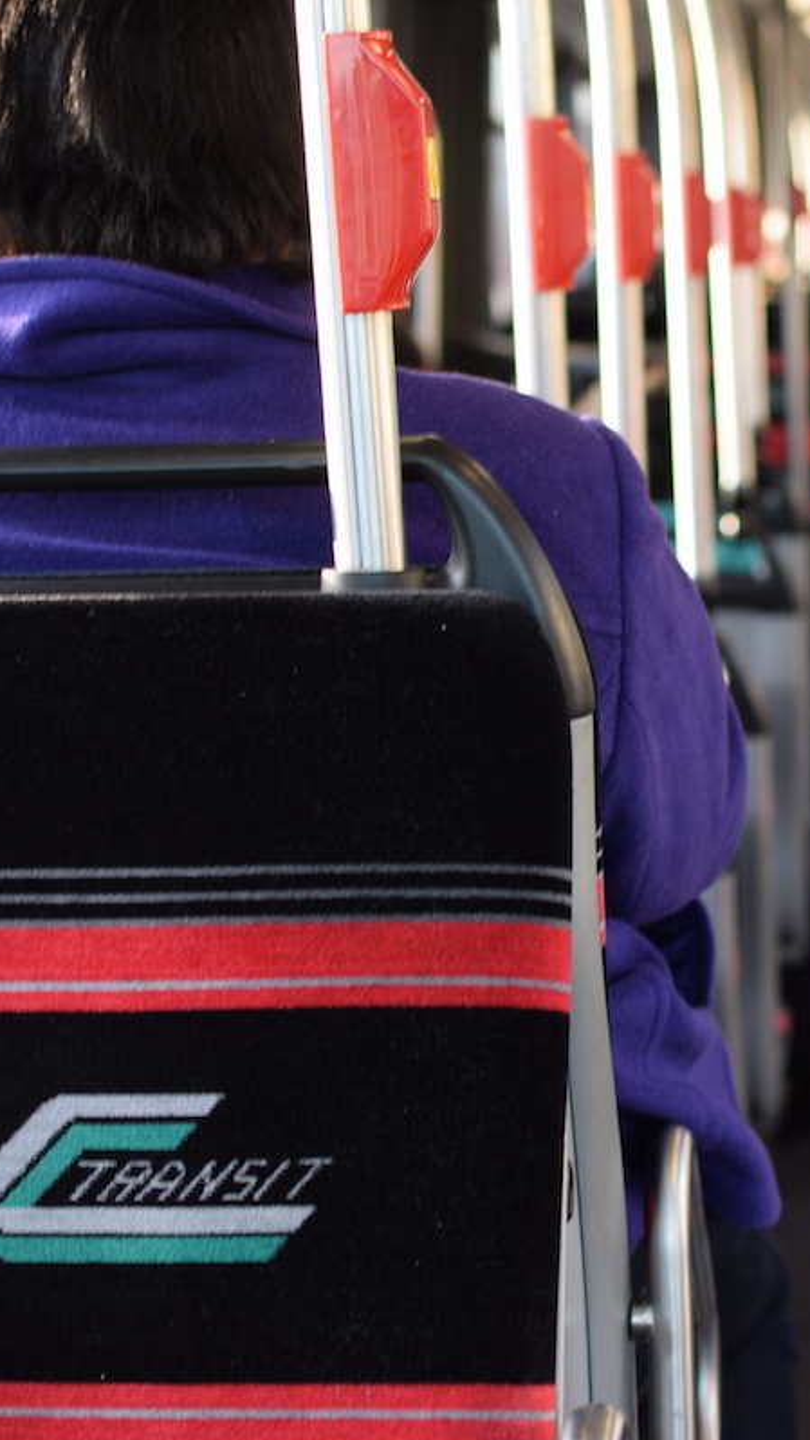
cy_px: 722
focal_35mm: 83
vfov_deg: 25.7
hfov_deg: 14.5
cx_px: 678
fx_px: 3160
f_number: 3.2
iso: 100
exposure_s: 1/40
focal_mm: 35
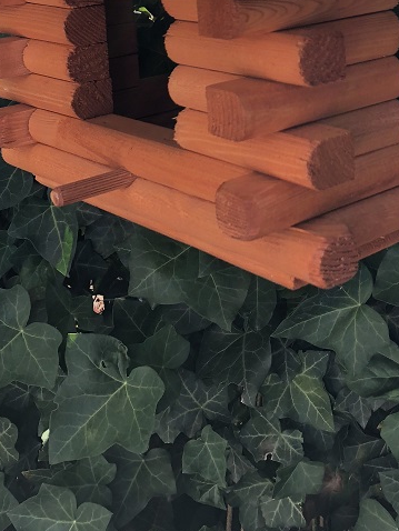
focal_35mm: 59
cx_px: 298
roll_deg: +0.7
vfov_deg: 30.6
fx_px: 906
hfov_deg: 24.6
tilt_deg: -14.8
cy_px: 13
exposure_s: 1/372
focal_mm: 3.99
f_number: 1.8
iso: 20
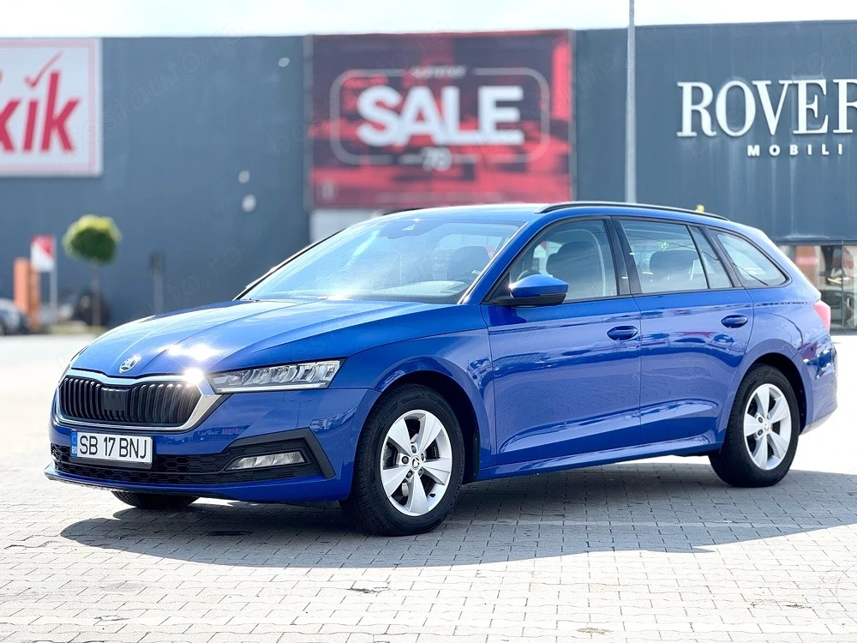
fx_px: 1906
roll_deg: +0.3
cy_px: 322
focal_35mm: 77
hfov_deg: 25.3
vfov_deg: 19.1
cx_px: 428
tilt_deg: +0.3
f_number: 2.8
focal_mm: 9
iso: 25
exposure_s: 1/404
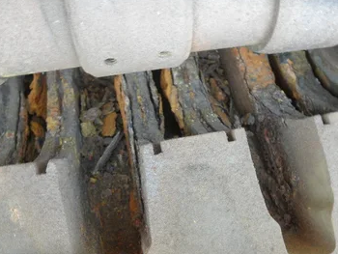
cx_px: 172
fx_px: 313
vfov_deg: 44.2
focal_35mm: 32
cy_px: 116
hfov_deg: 56.8
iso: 160
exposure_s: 1/30
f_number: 3
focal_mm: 5
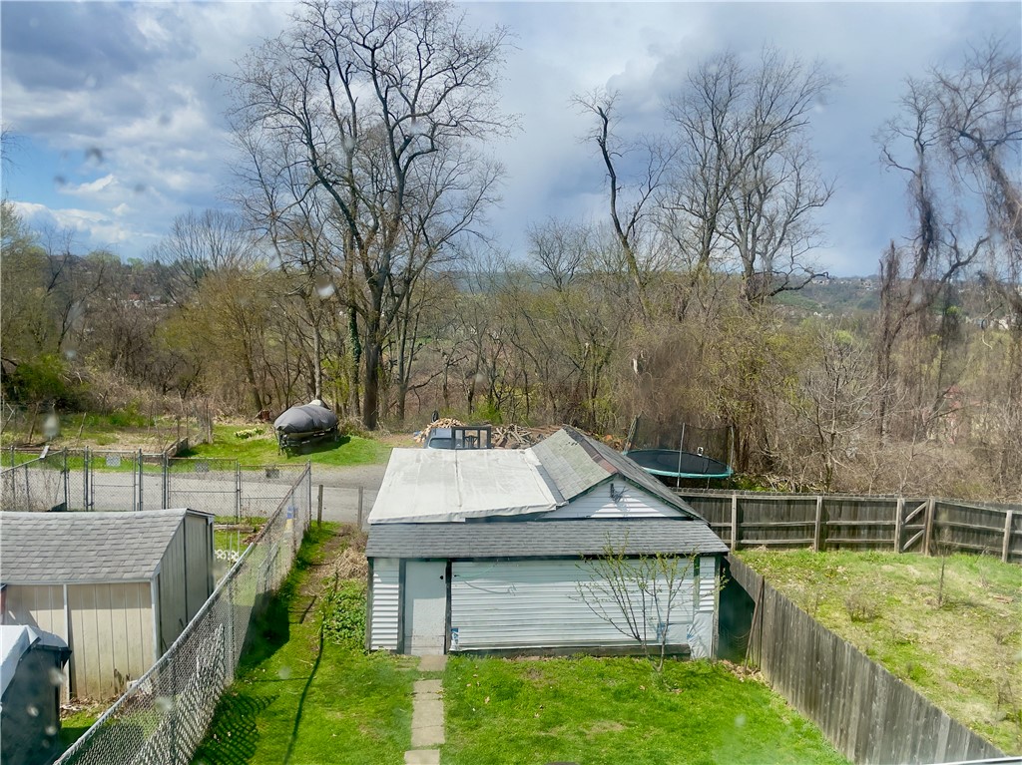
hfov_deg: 67.3
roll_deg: -1.1
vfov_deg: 53.0
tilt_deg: -8.0
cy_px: 382
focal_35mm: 26
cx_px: 511
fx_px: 767
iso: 32
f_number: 1.6
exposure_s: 1/3401
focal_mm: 4.2
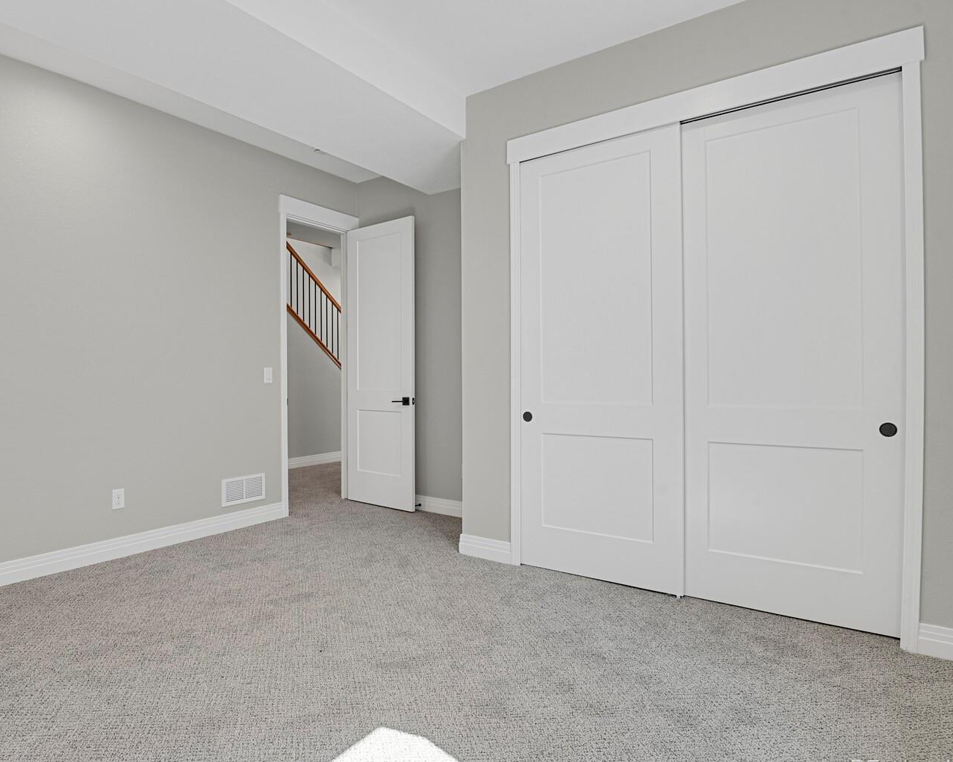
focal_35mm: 20
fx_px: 564
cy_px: 385
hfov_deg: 79.3
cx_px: 375
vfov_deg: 68.1
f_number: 8
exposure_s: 1/20
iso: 5600
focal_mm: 17
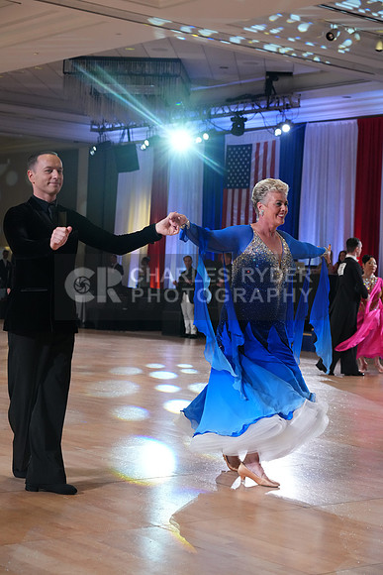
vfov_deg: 30.1
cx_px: 192
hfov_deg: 20.3
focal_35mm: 67
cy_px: 288
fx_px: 1068
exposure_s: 1/500
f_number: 4.5
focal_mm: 67
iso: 3200
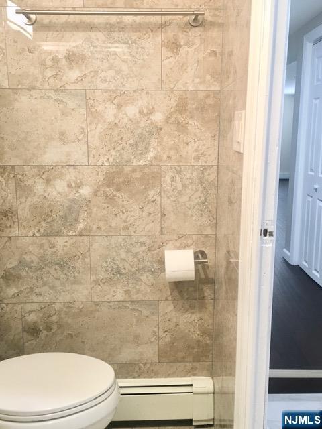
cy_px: 214
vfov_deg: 61.7
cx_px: 161
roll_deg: -4.1
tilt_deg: -10.5
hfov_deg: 48.2
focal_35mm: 29
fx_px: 360
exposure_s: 1/15
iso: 32
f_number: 2.2
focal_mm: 4.15
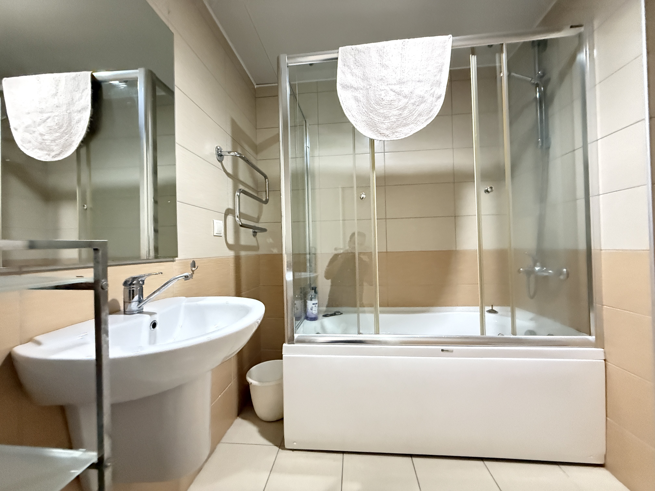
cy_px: 246
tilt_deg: +1.6
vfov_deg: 85.7
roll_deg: +1.1
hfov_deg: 102.1
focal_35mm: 14
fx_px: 265
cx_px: 328
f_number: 2.2
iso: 1250
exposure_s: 1/33
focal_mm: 2.22
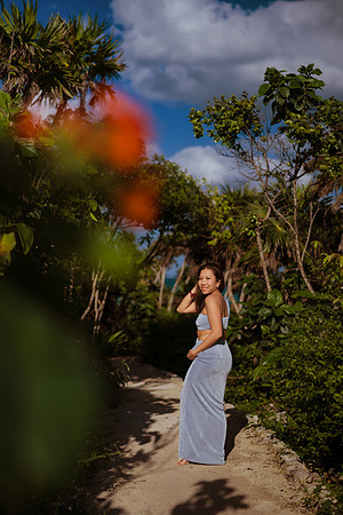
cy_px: 258
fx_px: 829
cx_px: 172
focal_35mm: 58
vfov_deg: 34.5
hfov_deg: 23.4
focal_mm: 58
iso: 50
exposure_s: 1/8000
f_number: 2
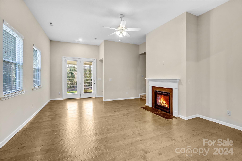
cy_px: 80
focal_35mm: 15
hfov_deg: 100.4
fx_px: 101
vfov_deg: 77.3
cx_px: 121
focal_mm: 10
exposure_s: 1/8
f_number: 9
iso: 250
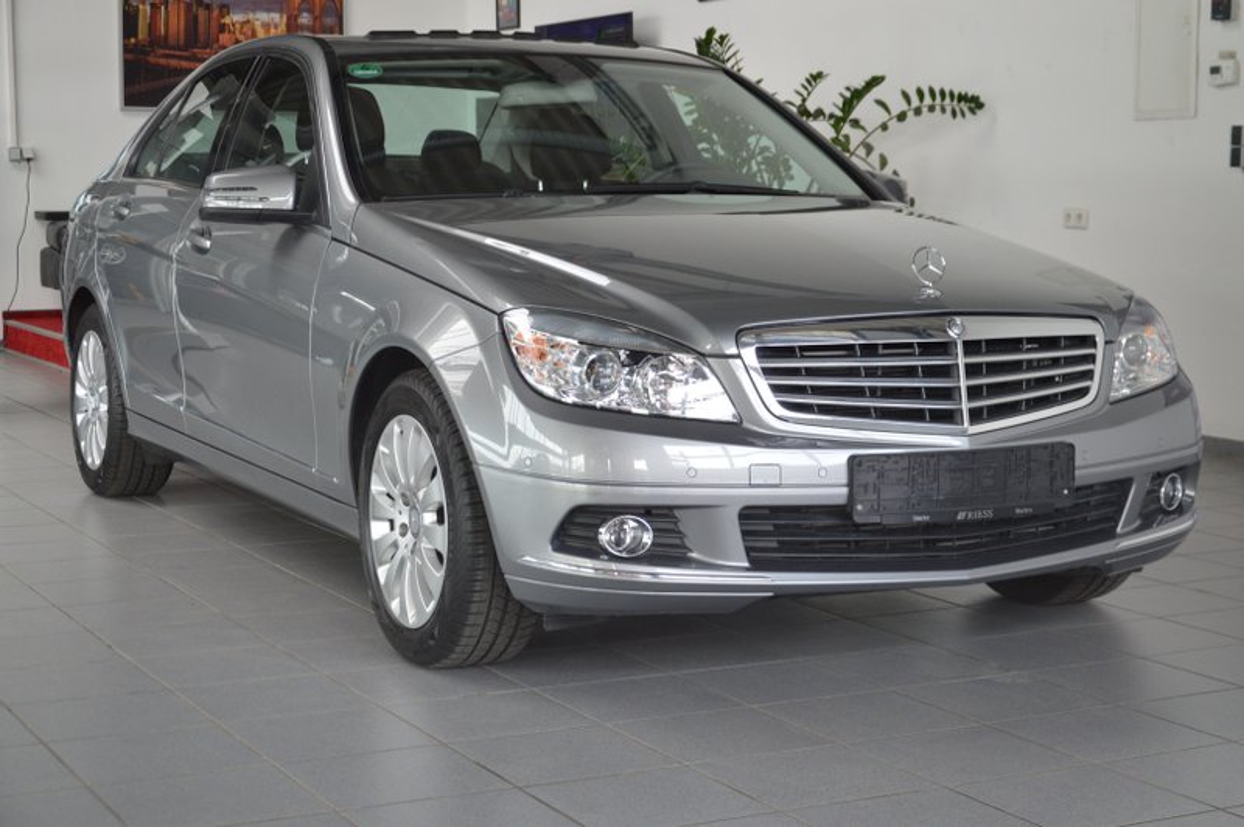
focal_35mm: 60
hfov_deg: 33.4
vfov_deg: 22.6
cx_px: 622
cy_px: 414
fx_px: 2072
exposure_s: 1/80
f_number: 4.5
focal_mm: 40
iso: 400
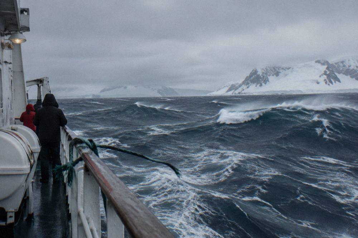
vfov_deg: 37.8
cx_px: 179
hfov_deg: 54.5
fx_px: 348
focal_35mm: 35
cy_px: 119
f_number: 8
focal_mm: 35
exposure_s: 1/320
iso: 400
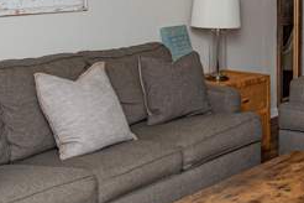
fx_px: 659
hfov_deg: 25.0
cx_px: 290
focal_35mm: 78
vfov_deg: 17.2
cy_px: 9
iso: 400
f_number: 7.1
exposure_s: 1/125
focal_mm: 24
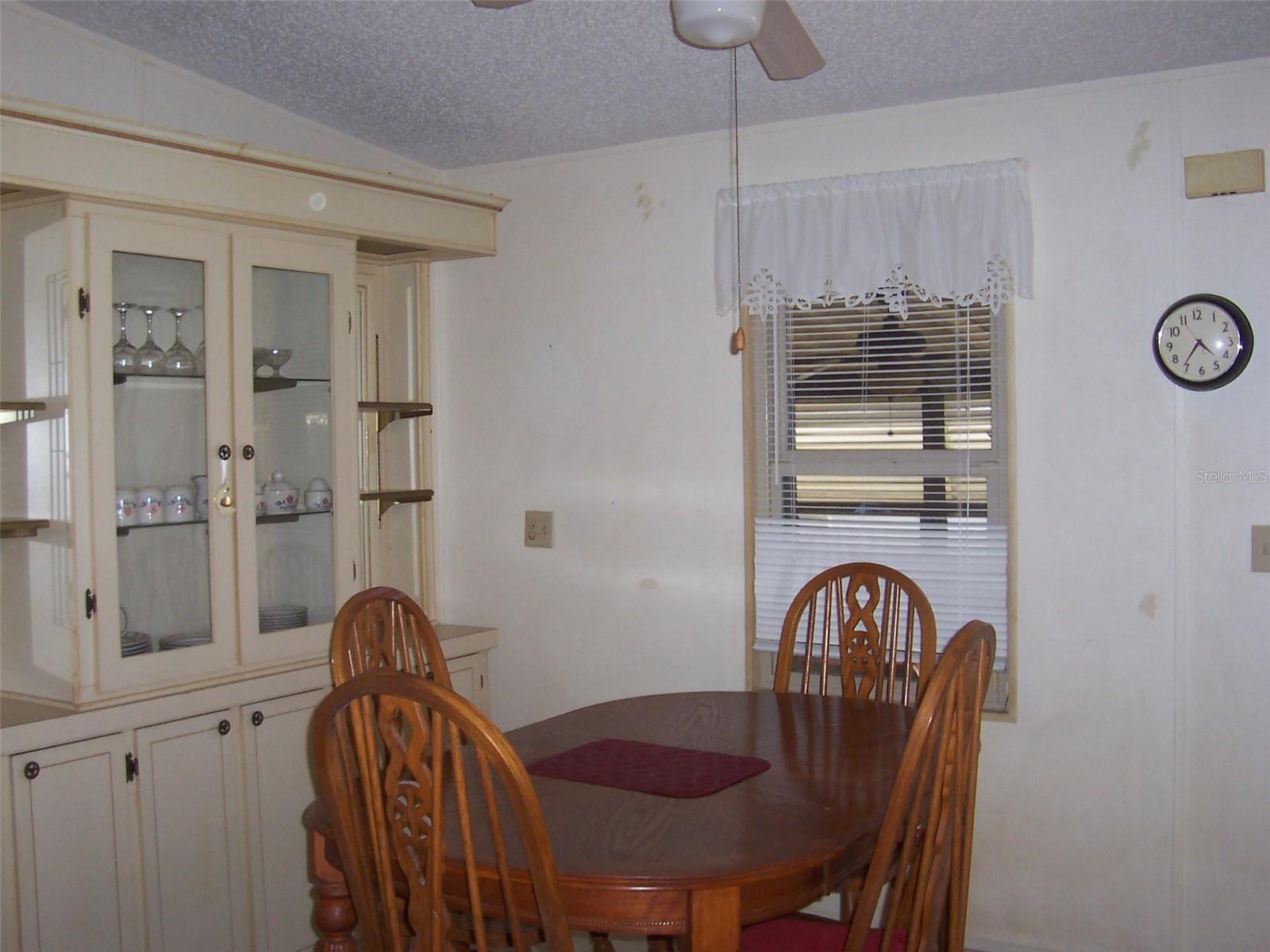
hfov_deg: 50.1
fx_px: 1357
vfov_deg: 38.7
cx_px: 635
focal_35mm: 37
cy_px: 476
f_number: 2.8
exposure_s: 1/60
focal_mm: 5.6
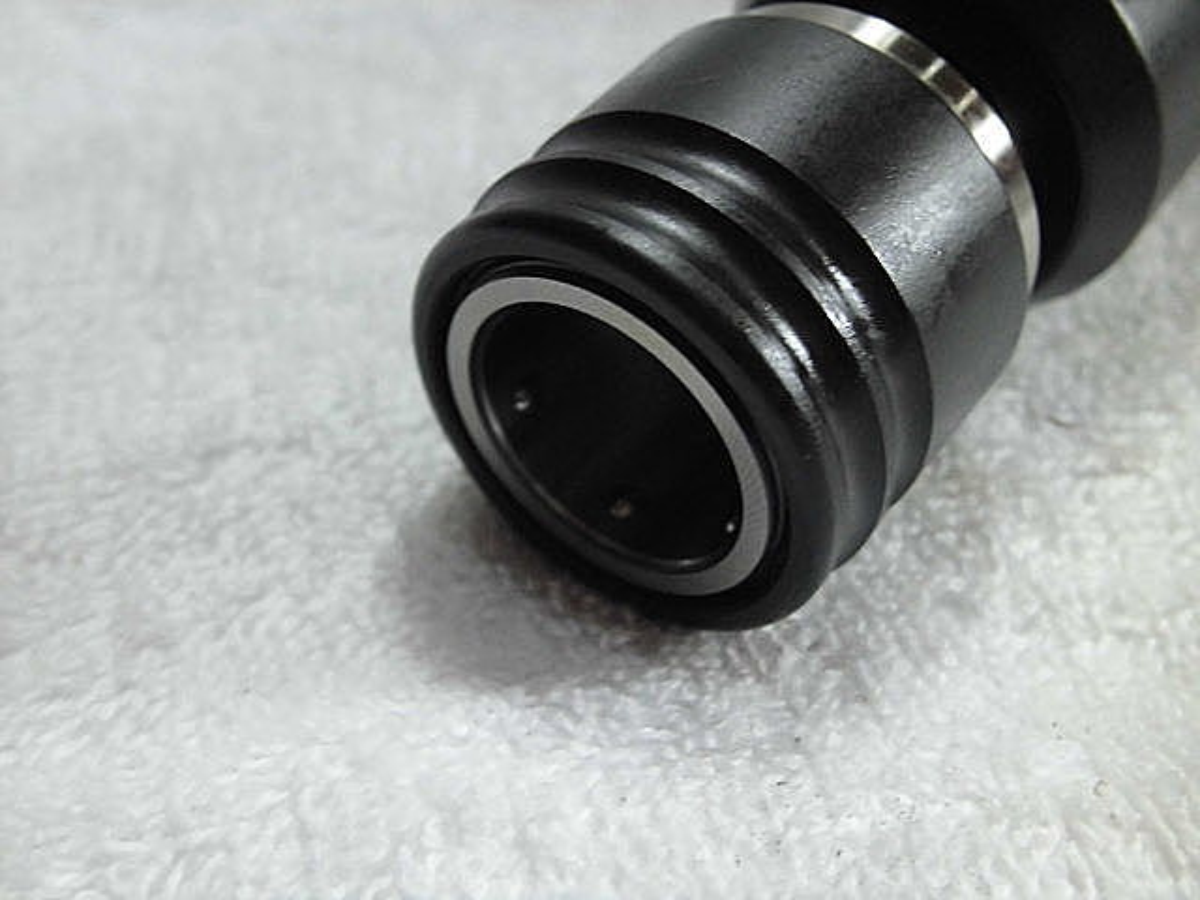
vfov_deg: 30.9
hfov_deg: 40.4
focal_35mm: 47
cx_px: 600
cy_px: 450
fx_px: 1629
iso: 400
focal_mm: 8.3
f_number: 3.4
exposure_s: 1/25
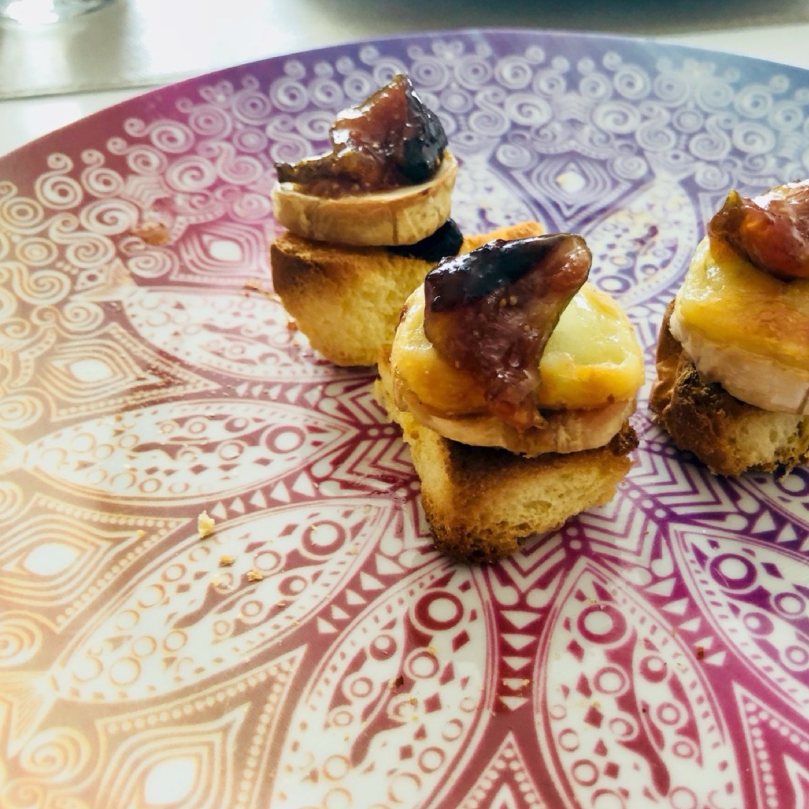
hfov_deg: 48.2
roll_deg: -2.0
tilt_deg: -42.9
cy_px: 410
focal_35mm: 34
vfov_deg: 48.4
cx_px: 481
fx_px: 899
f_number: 1.8
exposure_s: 1/30
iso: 40
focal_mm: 3.99
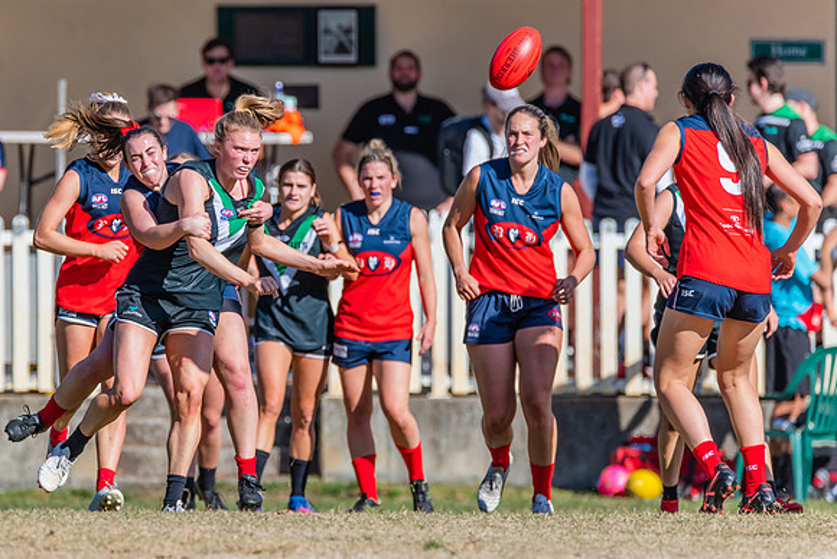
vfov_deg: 1.5
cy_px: 309
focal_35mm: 902
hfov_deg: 2.3
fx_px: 20984
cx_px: 277
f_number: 9
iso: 800
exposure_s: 1/1600
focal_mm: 600
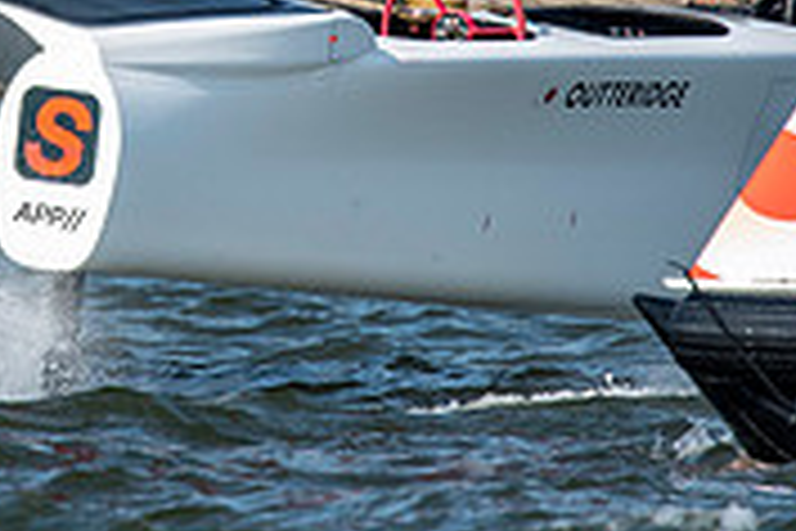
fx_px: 45612
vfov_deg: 0.7
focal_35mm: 2063
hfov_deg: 1.0
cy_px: -146
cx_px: 45
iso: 500
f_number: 5.6
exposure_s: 1/3200
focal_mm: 420
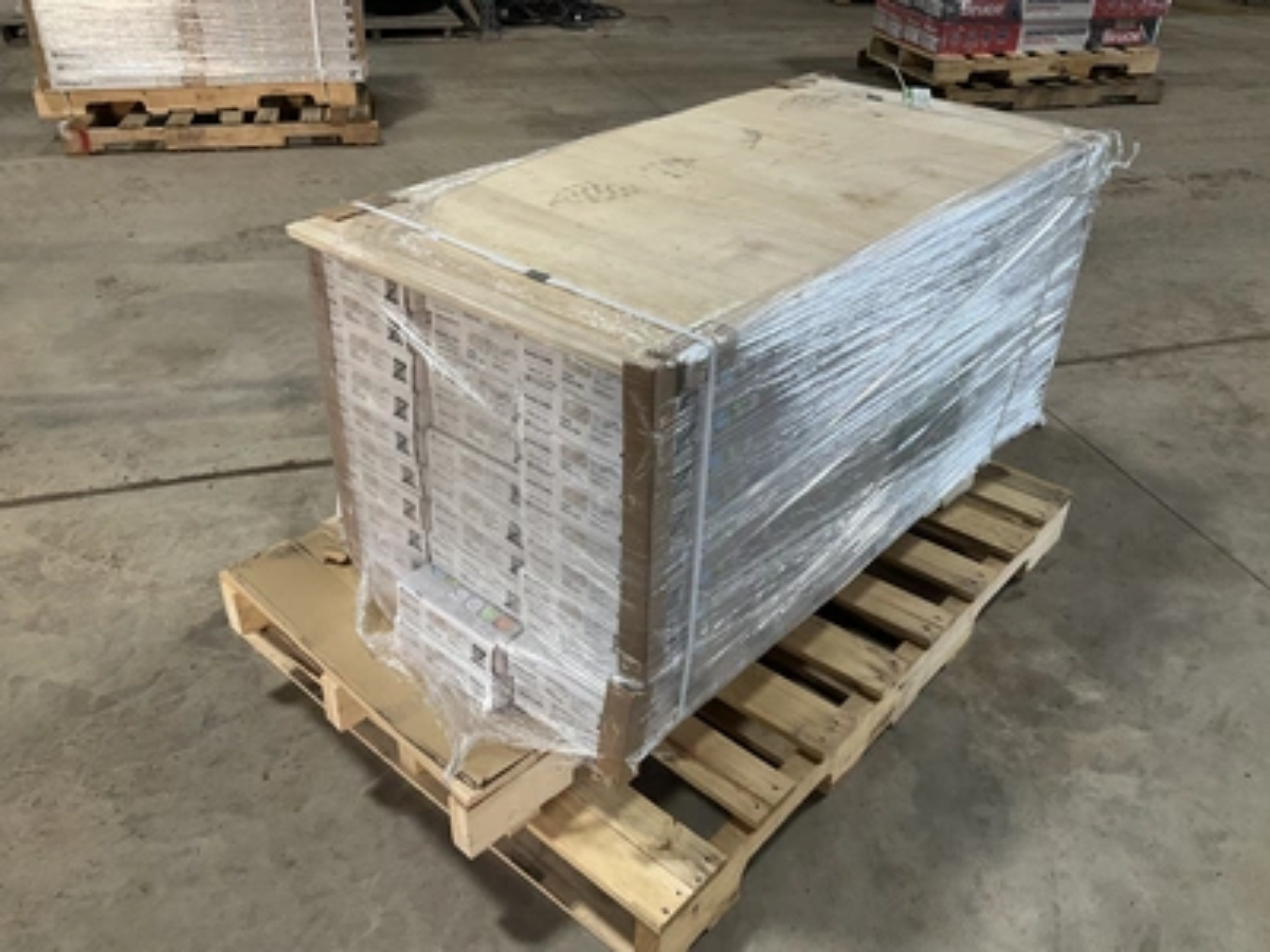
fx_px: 1064
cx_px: 635
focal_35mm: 29
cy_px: 476
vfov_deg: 48.2
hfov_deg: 61.7
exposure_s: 1/60
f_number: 1.8
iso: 50
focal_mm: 3
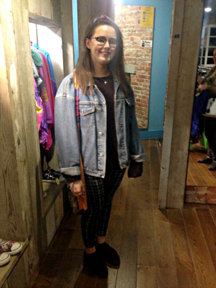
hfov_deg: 42.9
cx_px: 108
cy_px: 144
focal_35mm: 33
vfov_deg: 55.4
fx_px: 275
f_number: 2.4
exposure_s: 1/15
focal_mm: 4.12
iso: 500
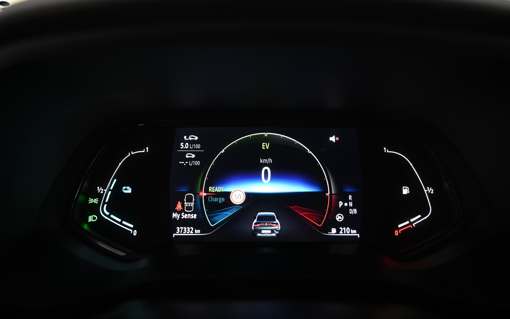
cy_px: 159
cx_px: 254
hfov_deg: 59.7
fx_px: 445
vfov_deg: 39.4
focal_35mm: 32
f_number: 4
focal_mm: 31
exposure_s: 1/20
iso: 1000
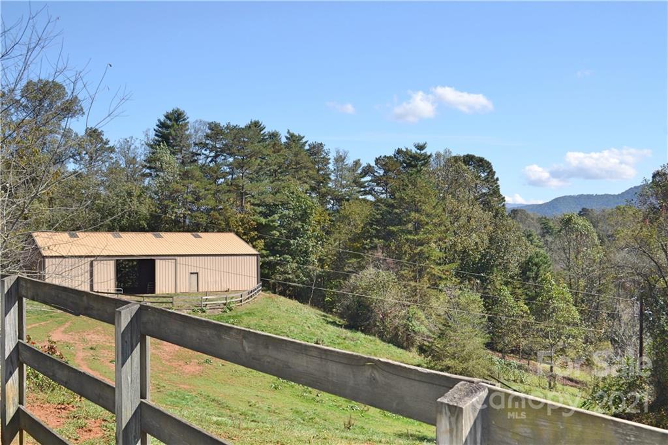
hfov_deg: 53.1
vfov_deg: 36.8
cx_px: 334
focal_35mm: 36
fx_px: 668
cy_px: 222
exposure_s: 1/80
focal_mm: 24
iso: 100
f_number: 8
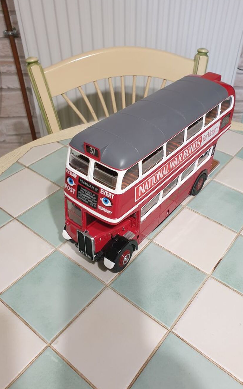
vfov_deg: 66.5
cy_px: 194
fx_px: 297
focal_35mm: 28
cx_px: 138
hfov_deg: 44.4
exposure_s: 1/20
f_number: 2.4
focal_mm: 4.3
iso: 320
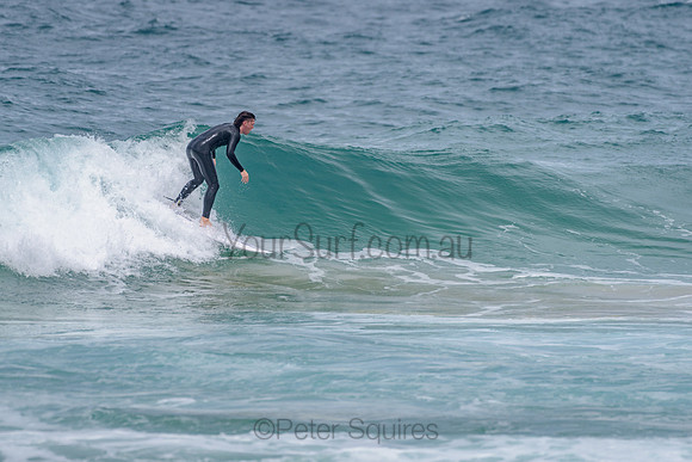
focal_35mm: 613
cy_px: 188
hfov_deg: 3.4
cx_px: 312
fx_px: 11781
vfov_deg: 2.2
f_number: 5.6
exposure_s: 1/2000
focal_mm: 500
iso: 125
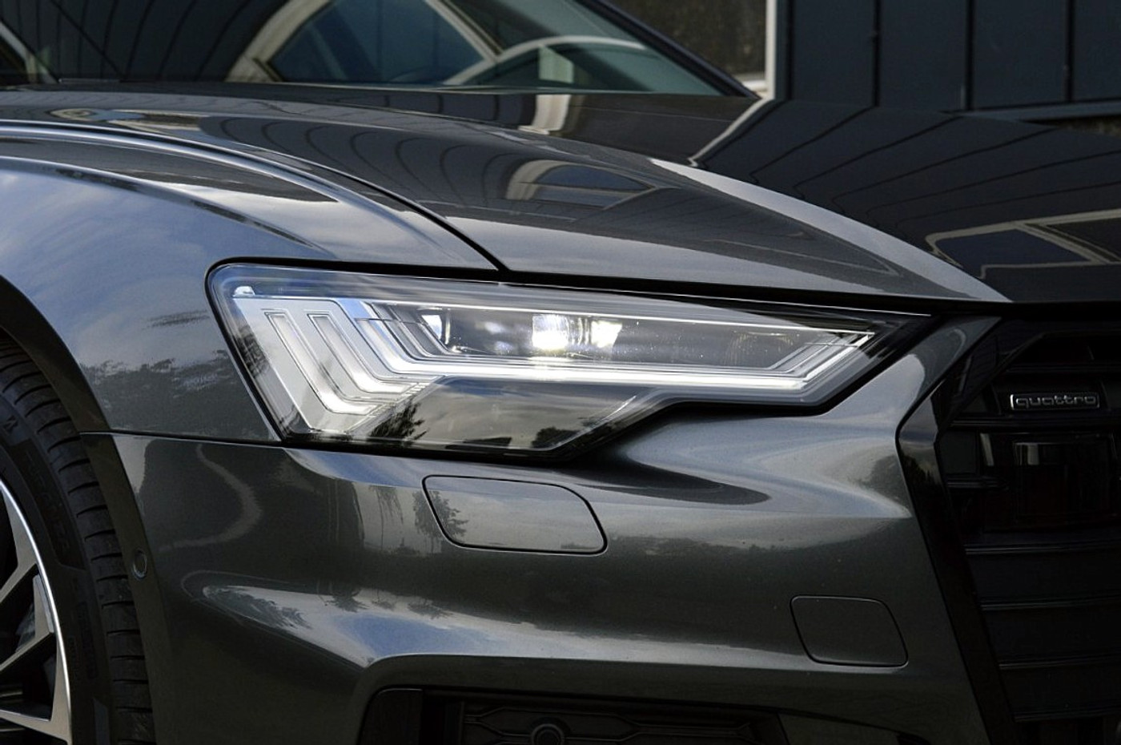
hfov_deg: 26.0
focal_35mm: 78
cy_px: 372
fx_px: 2426
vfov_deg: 17.5
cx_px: 560
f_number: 10
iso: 400
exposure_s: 1/250
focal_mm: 52
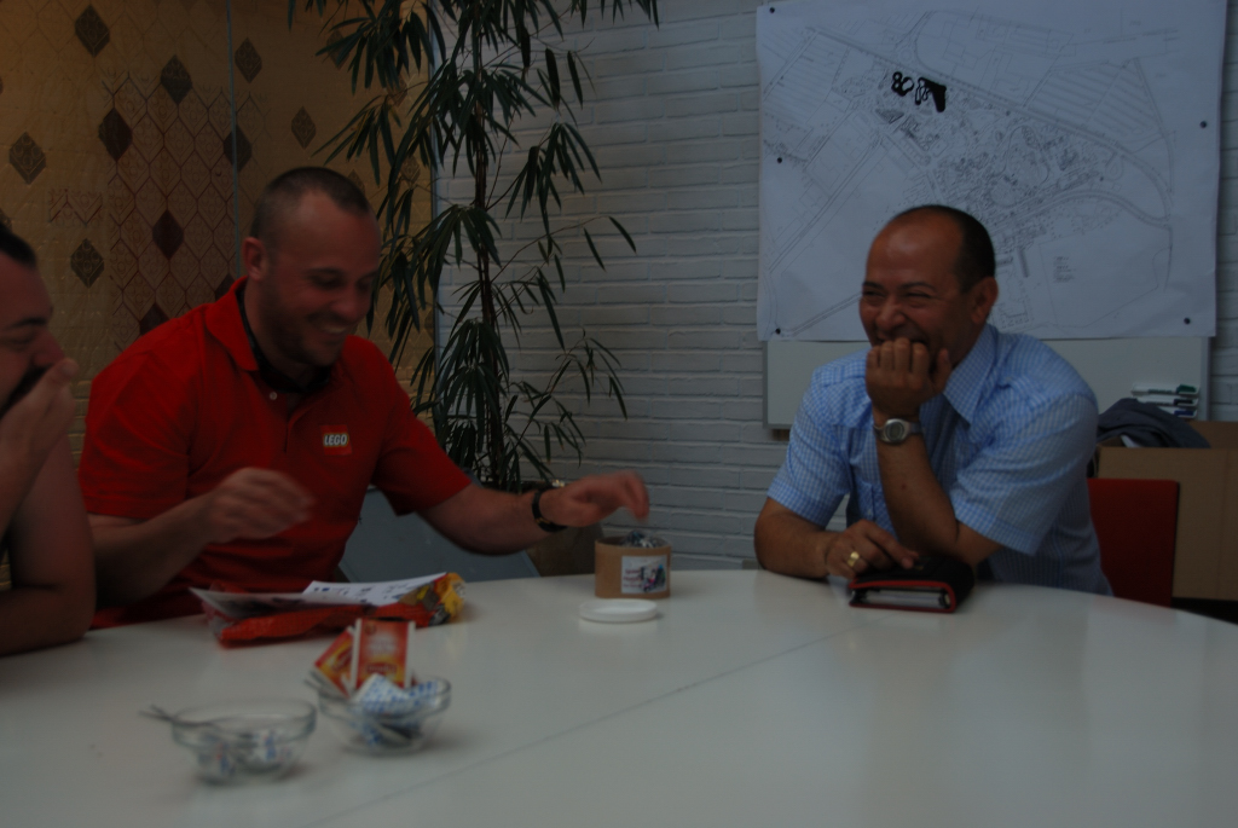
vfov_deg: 28.1
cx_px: 619
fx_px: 1652
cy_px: 414
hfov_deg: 41.1
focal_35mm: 48
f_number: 4.2
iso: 100
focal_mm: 32
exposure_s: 1/20
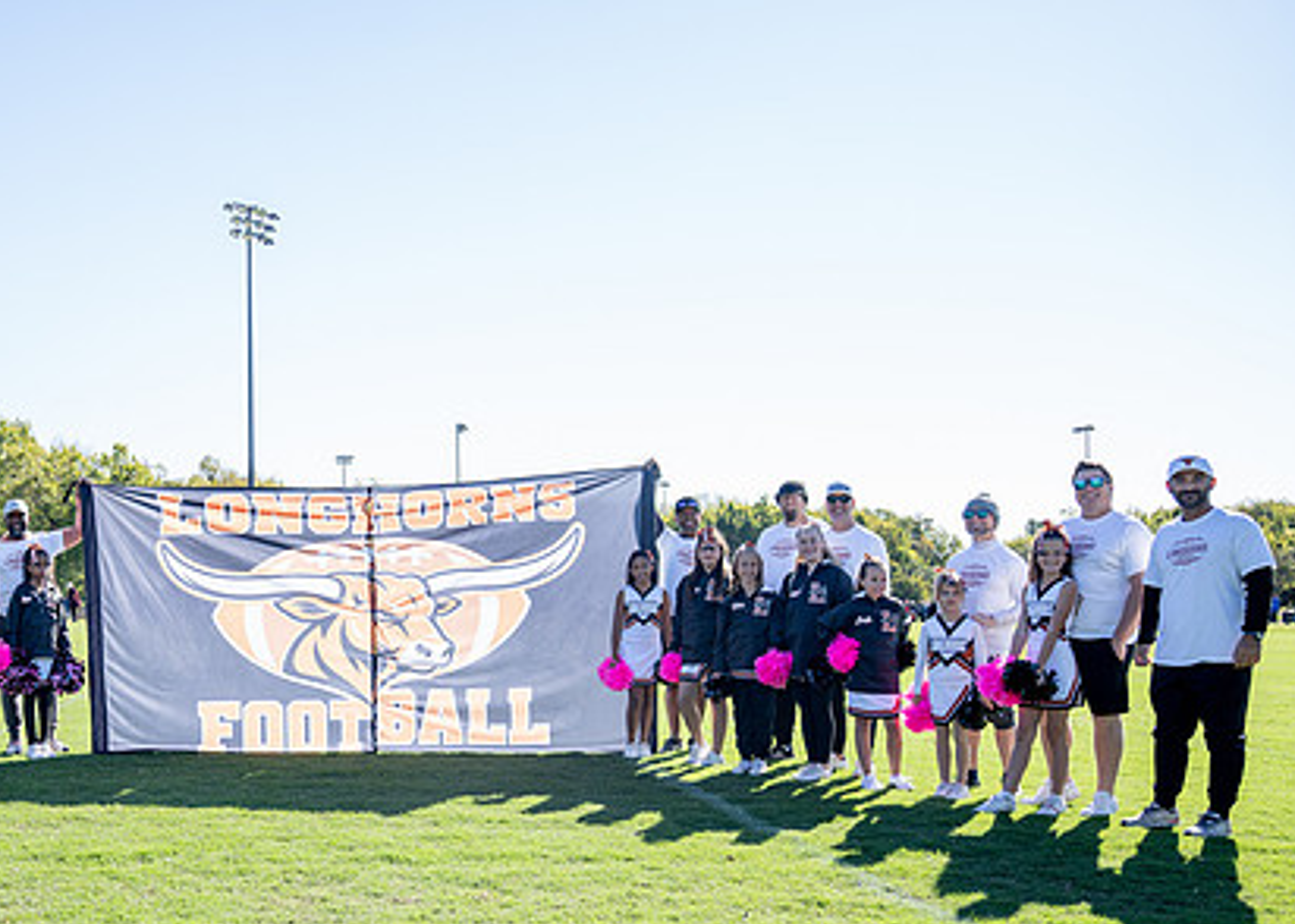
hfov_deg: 47.7
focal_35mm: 38
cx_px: 309
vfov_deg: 36.3
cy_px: 608
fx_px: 1397
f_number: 4
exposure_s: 1/1250
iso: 400
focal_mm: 24
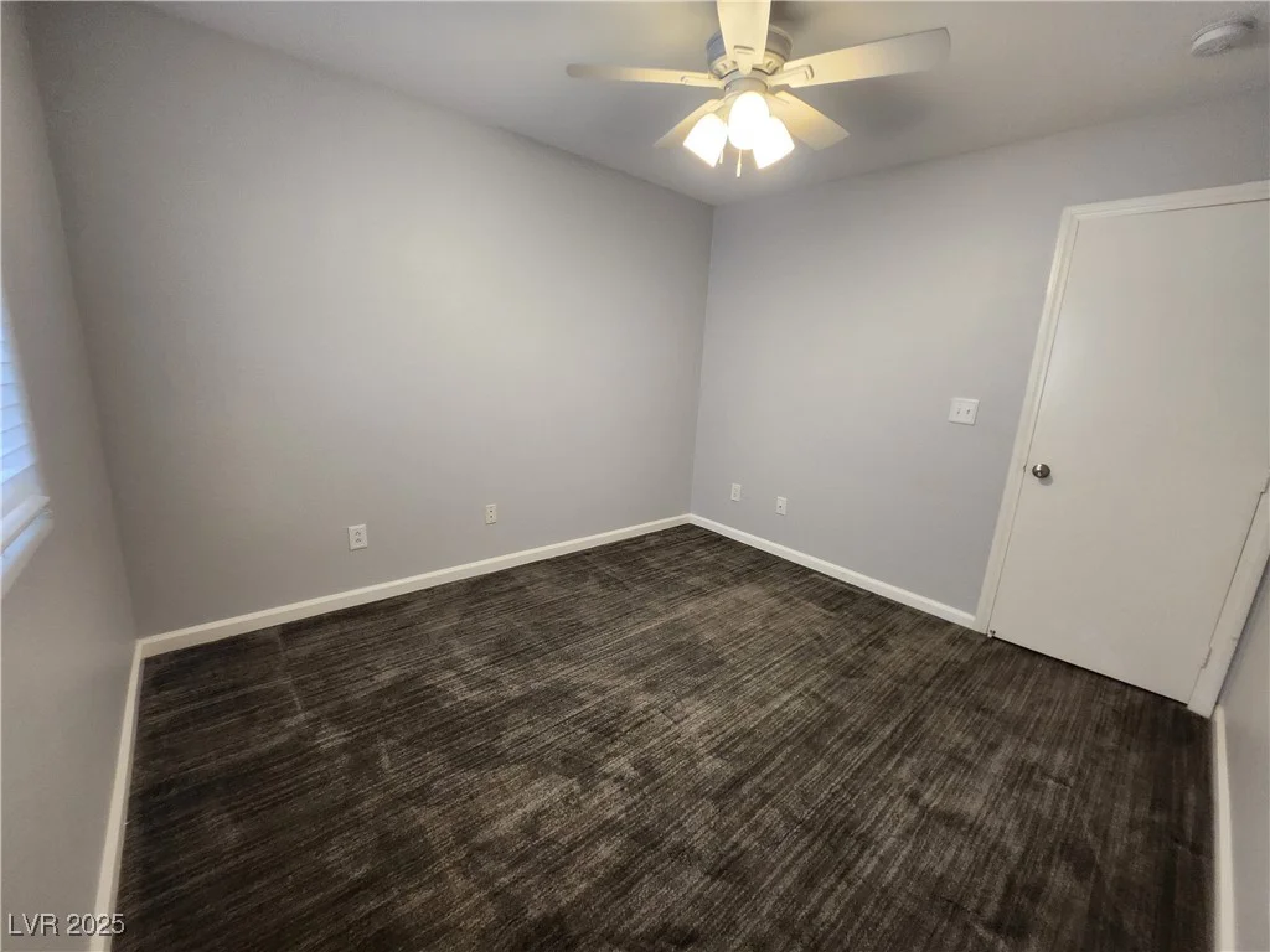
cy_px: 476
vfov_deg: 89.9
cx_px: 635
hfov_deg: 106.2
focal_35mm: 13
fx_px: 477
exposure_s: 1/60
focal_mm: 1.7
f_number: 2.2
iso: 320
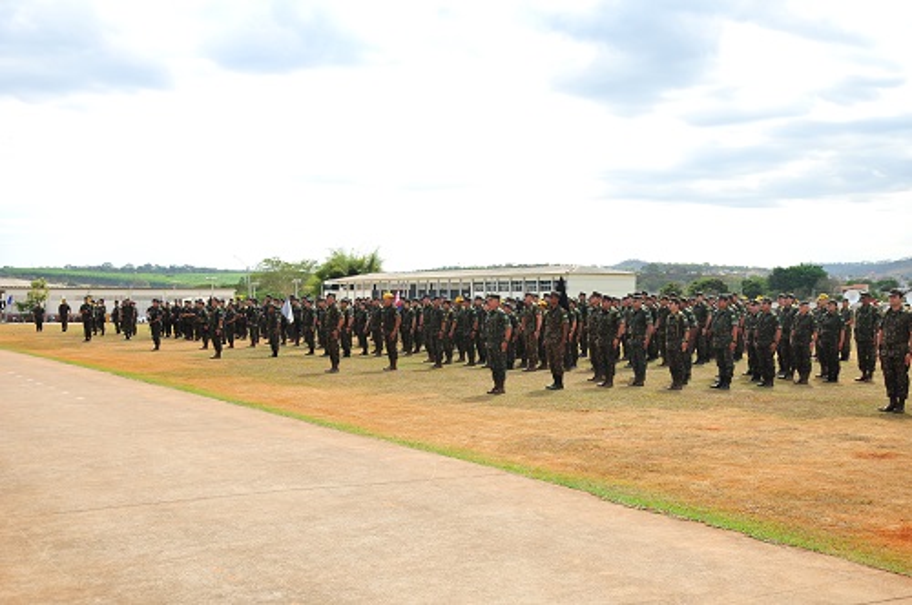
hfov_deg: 49.6
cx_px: 456
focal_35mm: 39
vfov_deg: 34.1
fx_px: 987
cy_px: 302
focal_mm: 26
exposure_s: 1/250
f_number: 5.6
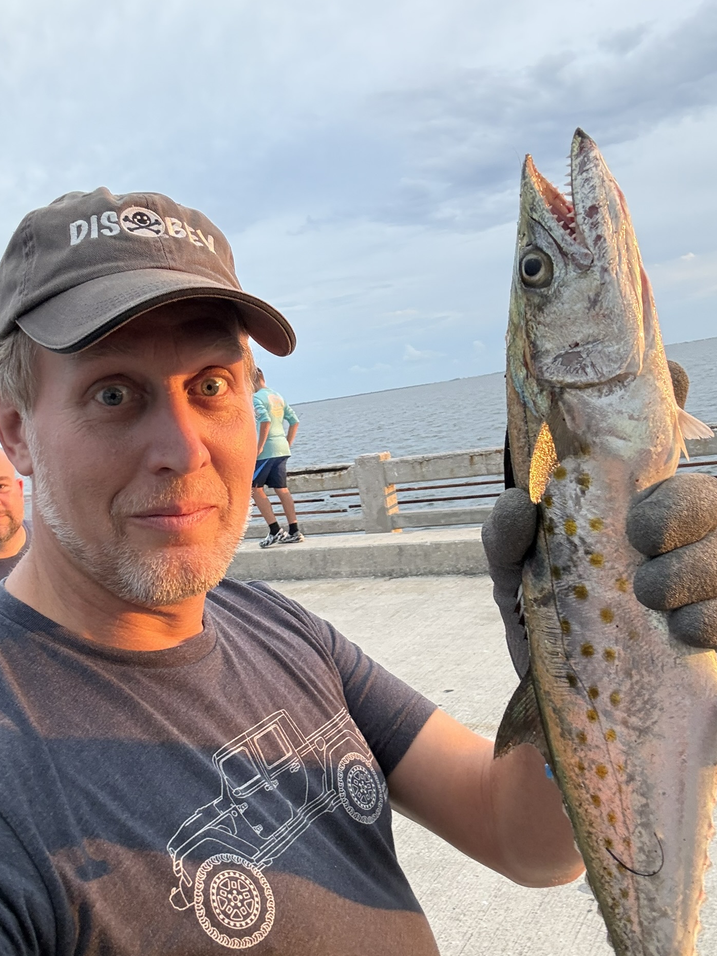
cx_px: 325
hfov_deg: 42.9
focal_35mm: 33
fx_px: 912
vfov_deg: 55.3
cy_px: 502
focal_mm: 2.69
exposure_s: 1/60
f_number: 1.9
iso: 80
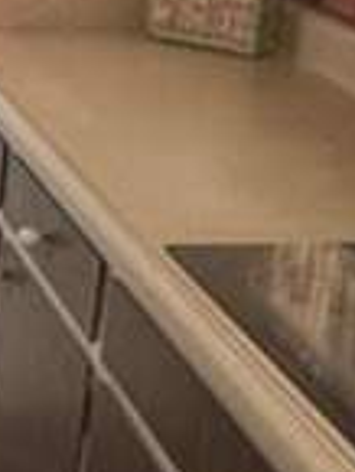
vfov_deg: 19.0
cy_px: 173
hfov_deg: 12.6
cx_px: -362
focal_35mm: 103
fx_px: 1406
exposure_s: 1/60
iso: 640
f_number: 2.2
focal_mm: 2.22
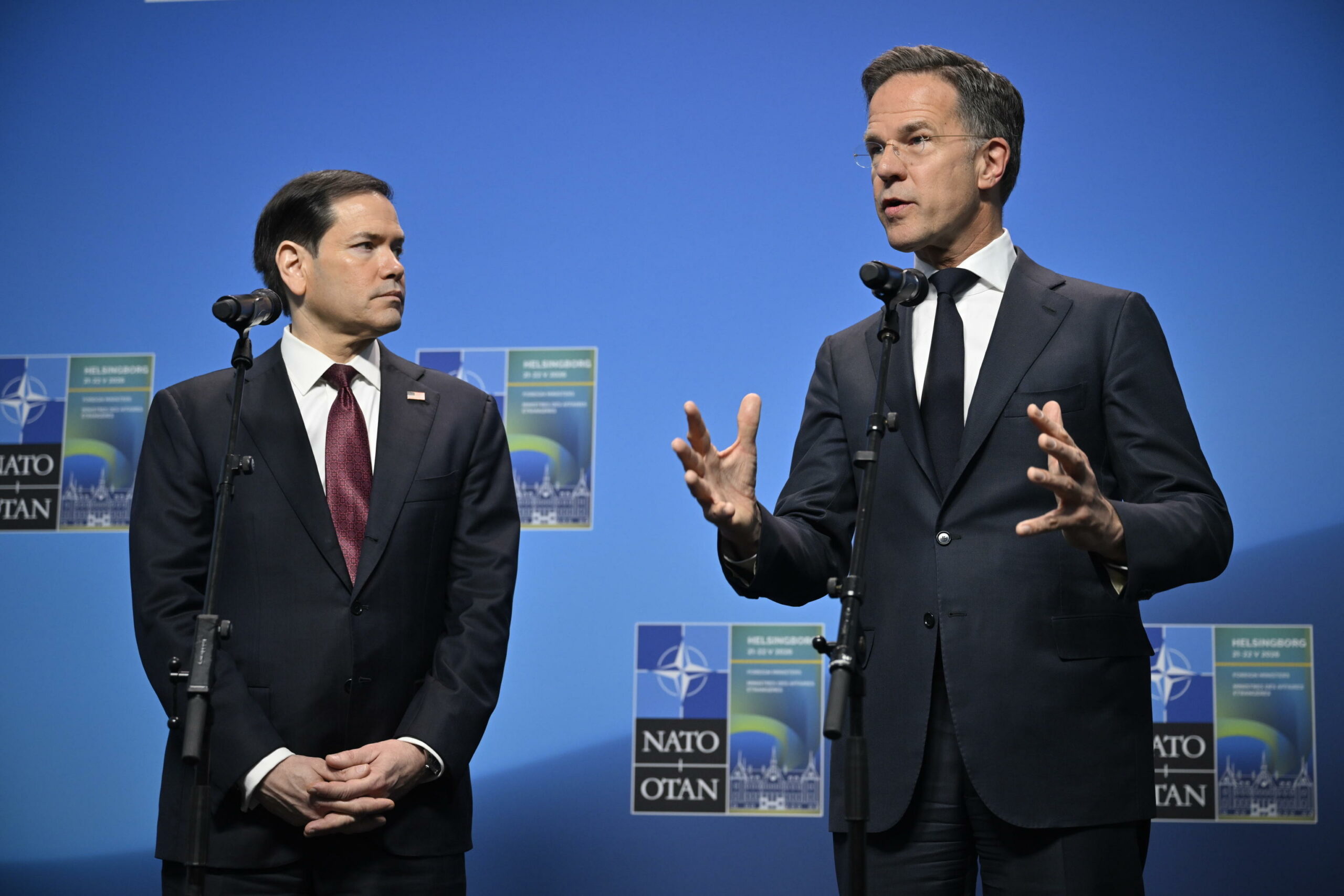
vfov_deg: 21.6
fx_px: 2352
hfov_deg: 31.9
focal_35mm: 63
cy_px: 448
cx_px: 672
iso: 1100
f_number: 4
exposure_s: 1/500
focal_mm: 63
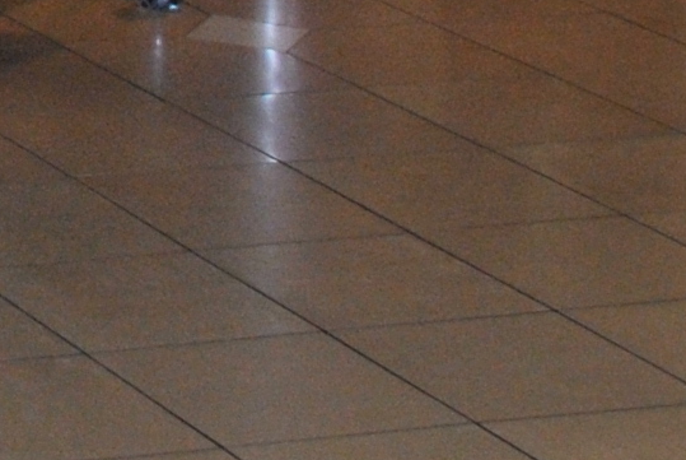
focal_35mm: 194
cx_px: -1102
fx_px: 3702
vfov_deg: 6.5
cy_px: -923
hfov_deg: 9.2
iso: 400
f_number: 5.6
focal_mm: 18
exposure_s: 1/60
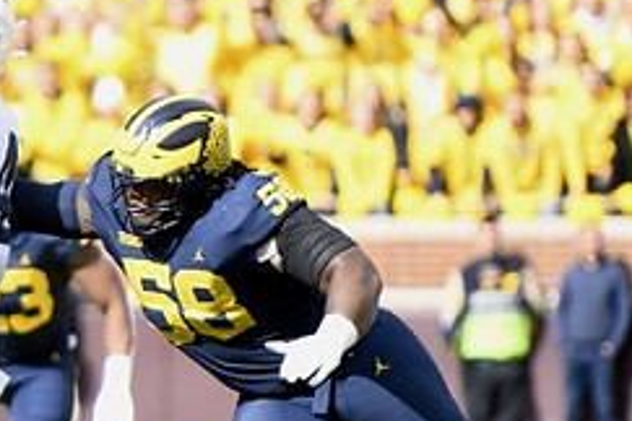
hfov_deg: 2.9
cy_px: 338
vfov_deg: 1.9
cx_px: 65
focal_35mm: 717
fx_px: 12586
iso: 400
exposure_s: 1/2500
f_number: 2.8
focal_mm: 200
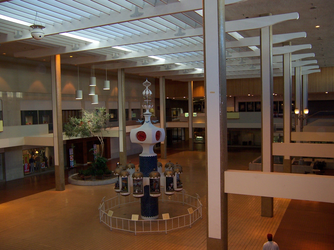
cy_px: 125
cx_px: 167
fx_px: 318
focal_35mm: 33
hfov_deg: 55.4
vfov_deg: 42.9
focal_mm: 5.5
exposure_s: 1/60
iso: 140
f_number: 2.8
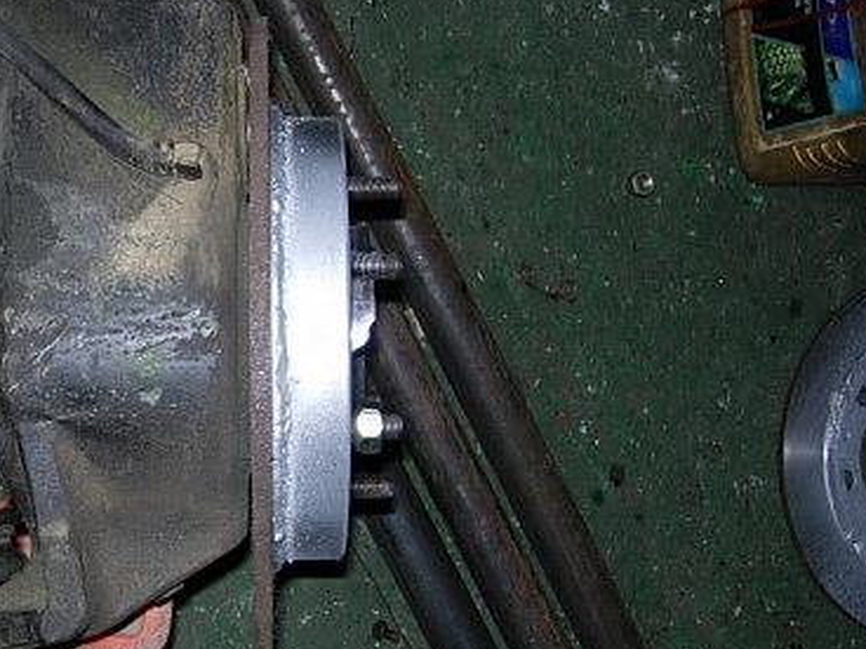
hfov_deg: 28.6
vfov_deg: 22.2
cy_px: 362
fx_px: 1651
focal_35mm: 66
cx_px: 148
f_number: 2.8
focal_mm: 7.8
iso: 79
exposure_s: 1/64
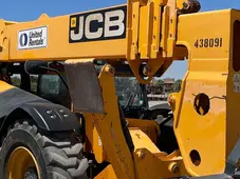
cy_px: 103
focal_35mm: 63
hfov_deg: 30.7
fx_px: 437
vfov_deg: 23.2
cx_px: 95
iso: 50
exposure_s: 1/6135
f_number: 1.6
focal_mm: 4.2
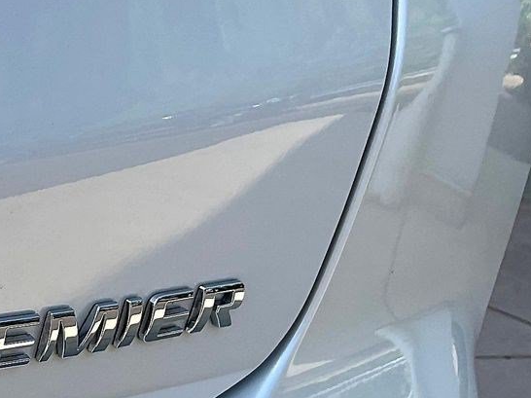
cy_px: 376
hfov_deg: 20.8
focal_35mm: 85
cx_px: -180
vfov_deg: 17.1
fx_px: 1303
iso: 16
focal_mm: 3
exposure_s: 1/978
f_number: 1.8
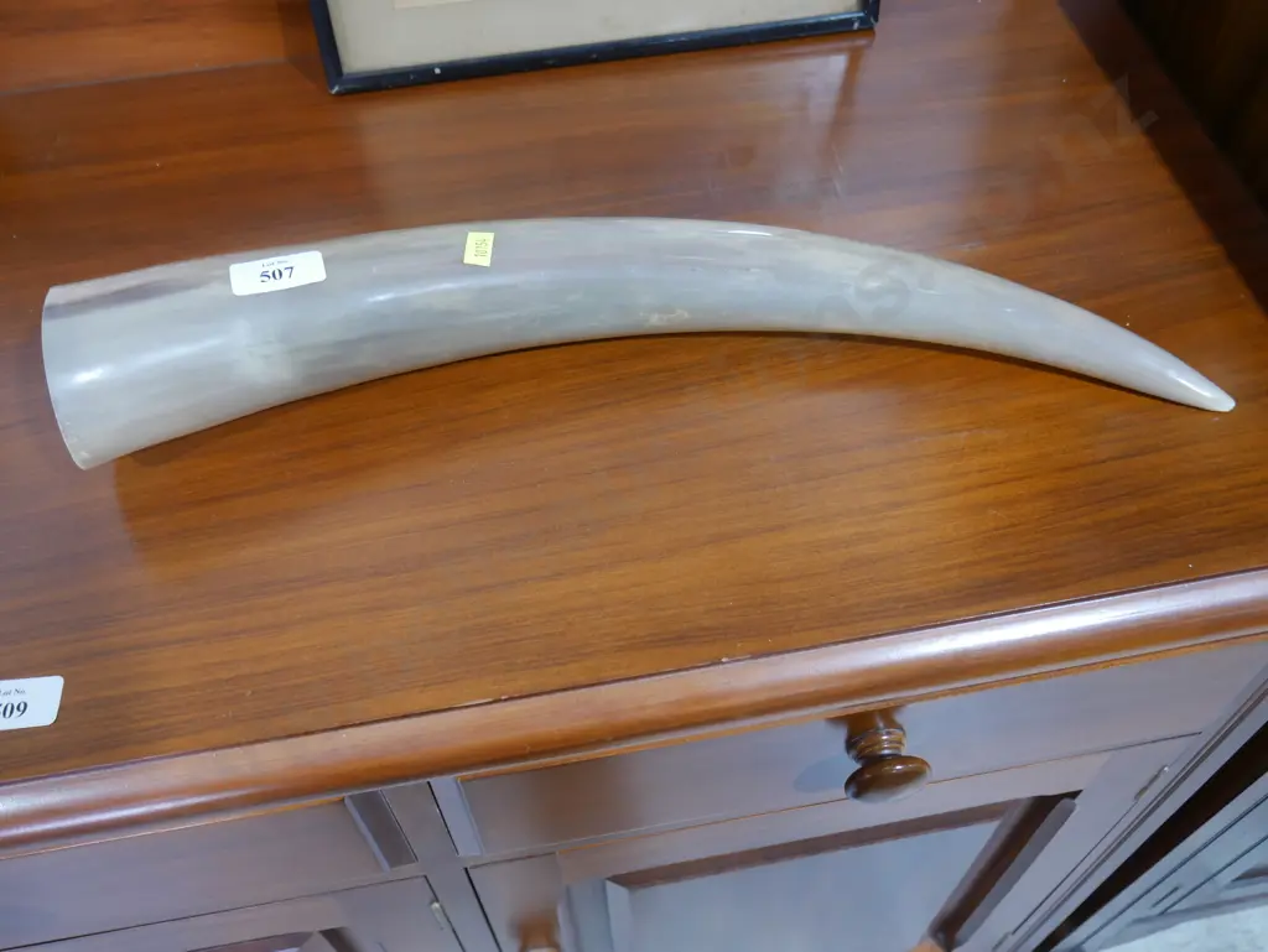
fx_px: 1173
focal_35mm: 32
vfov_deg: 44.2
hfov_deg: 56.8
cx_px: 634
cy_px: 476
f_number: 3.6
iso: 800
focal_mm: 16
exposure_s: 1/60
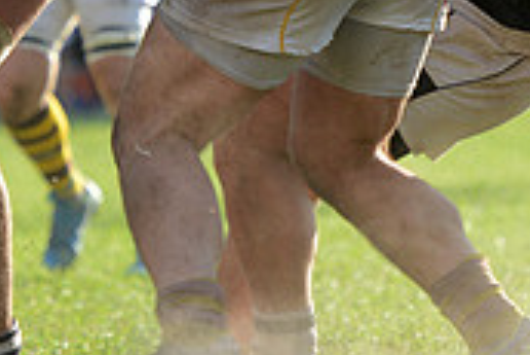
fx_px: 9445
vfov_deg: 2.1
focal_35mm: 641
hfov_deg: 3.2
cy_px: -128
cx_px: -31
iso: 320
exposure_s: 1/640
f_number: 4
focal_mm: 190
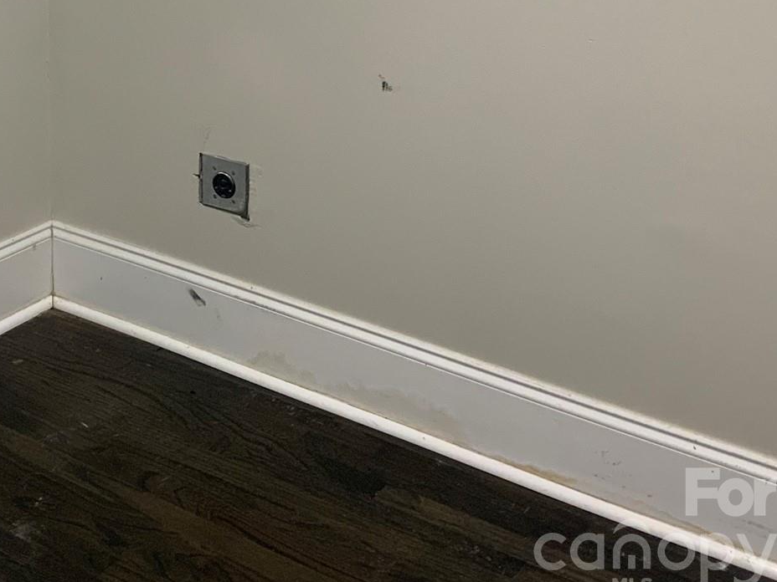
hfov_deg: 29.5
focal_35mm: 64
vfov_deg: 22.0
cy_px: -18
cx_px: 150
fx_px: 1437
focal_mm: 3
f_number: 1.8
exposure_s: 1/60
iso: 64
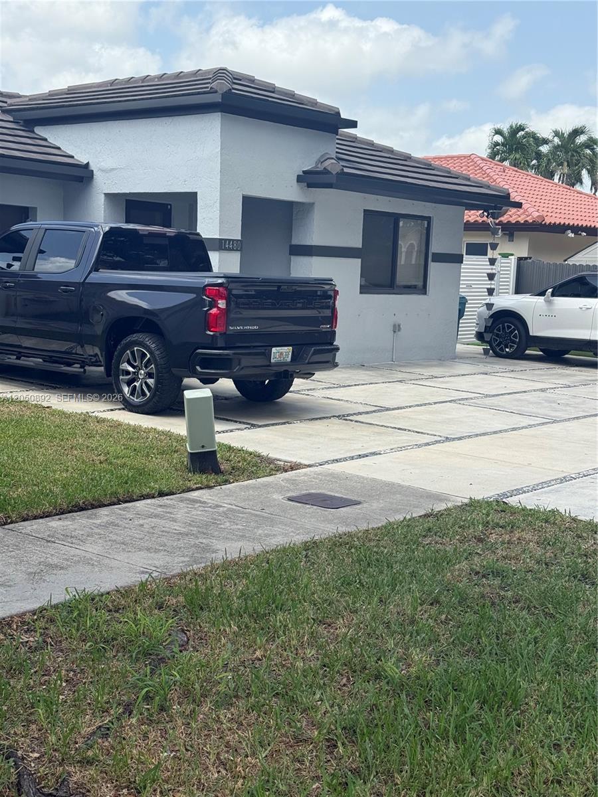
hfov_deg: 30.3
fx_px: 1106
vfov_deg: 39.7
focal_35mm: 48
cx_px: 299
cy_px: 398
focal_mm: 6.76
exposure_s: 1/2667
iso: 80
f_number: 1.78
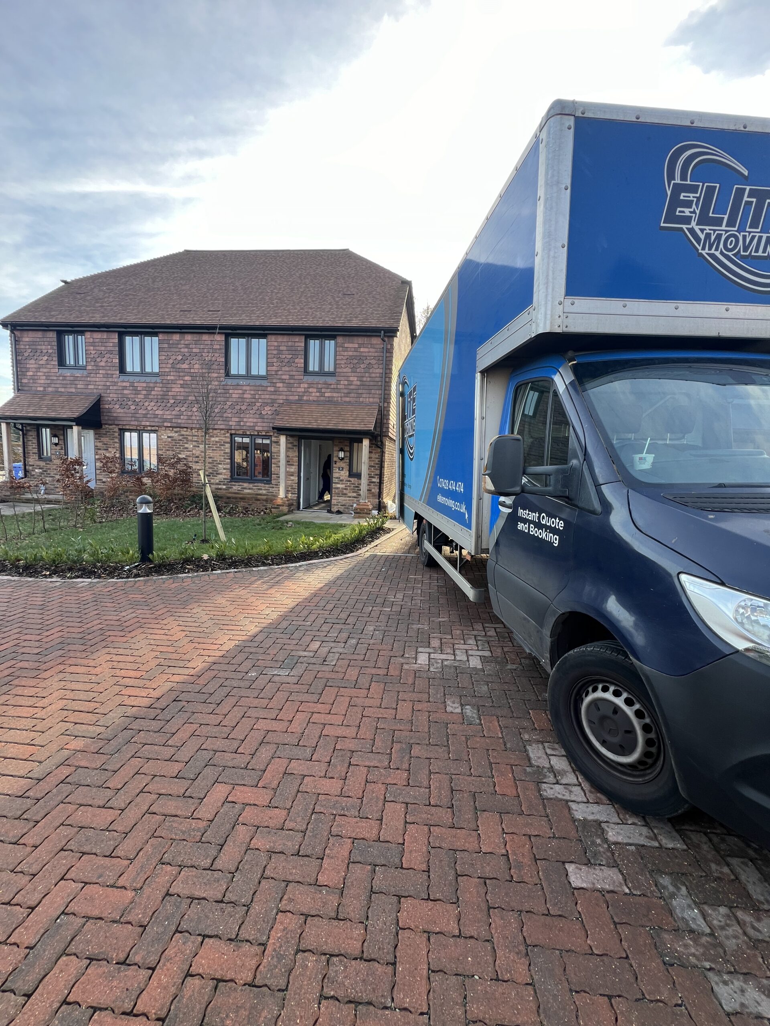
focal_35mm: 13
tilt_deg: -8.9
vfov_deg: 106.2
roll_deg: -2.4
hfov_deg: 89.9
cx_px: 385
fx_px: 386
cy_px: 513
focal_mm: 1.57
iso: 32
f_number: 1.8
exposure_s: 1/130
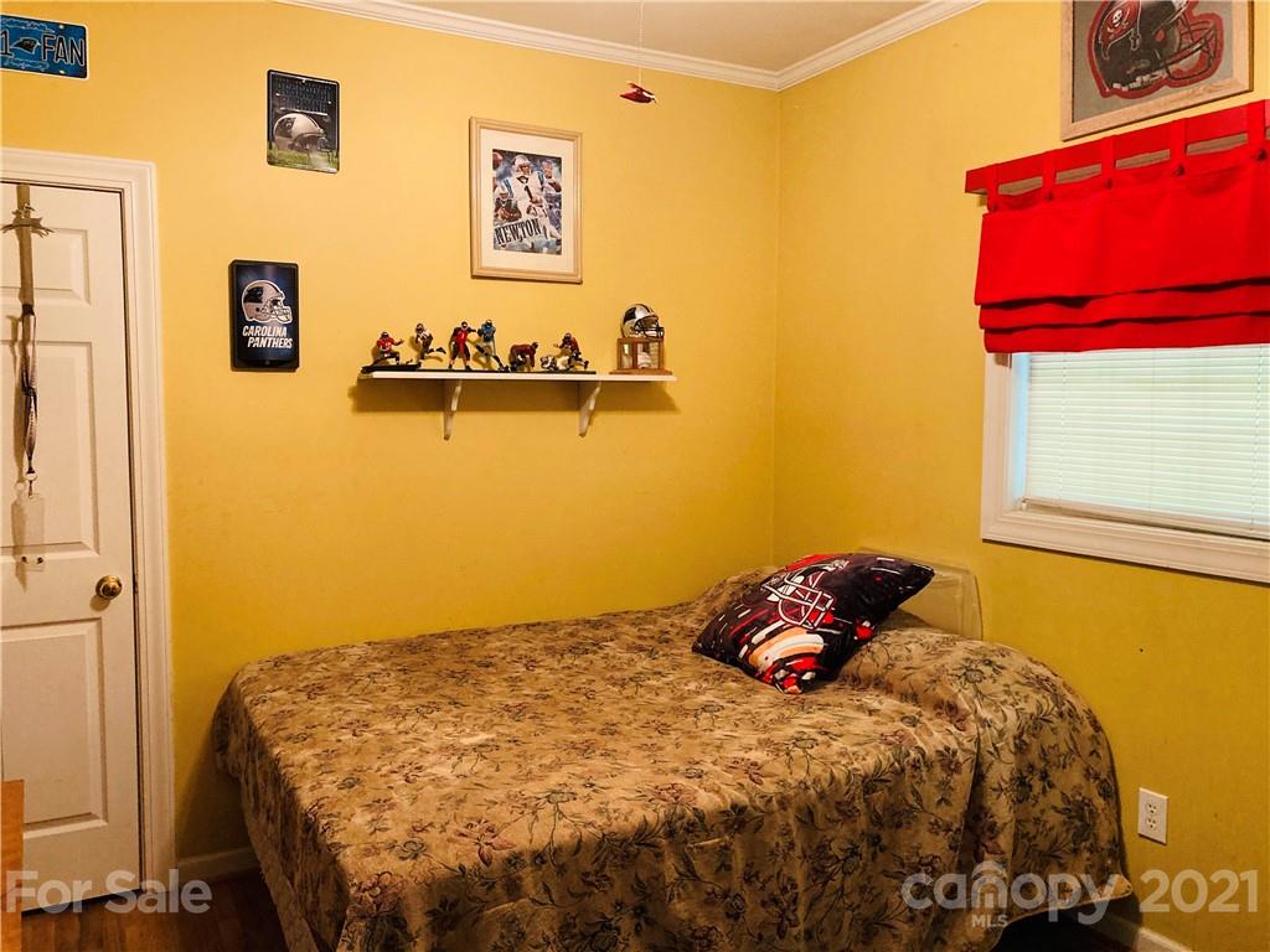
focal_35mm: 28
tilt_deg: -4.2
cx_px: 635
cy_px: 476
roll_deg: -0.6
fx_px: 1027
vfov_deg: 49.7
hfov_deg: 63.4
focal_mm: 3.99
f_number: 1.8
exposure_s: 1/40
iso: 320
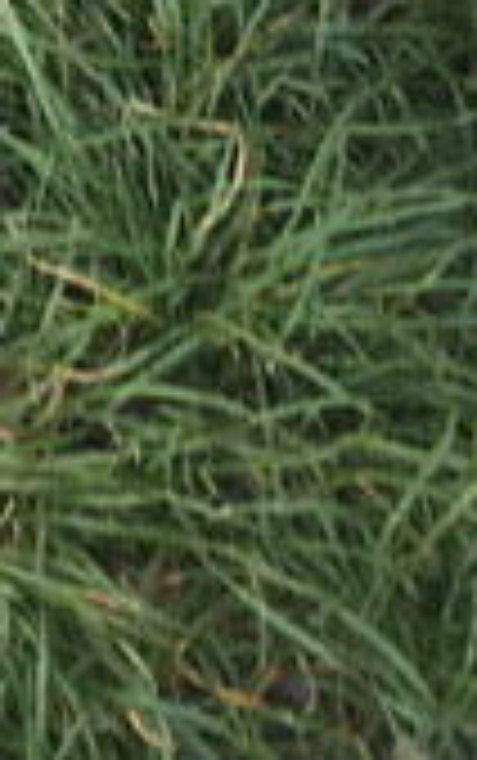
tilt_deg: -44.5
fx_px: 3859
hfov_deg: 6.9
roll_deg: -0.8
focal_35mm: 186
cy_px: -908
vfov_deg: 10.1
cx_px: -360
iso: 32
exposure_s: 1/50
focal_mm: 4.15
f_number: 2.2
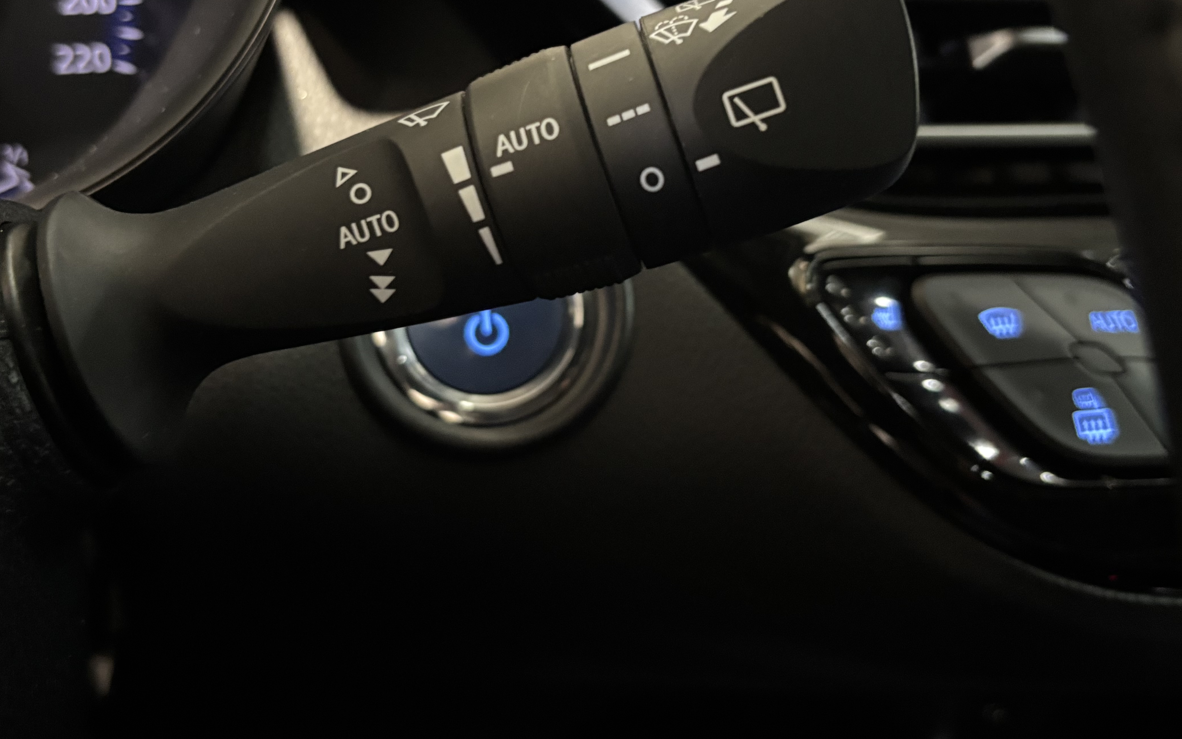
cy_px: 193
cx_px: 554
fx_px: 1224
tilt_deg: -18.3
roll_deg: -4.3
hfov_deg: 51.5
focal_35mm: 38
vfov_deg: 33.0
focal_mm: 5.96
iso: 1000
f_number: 1.6
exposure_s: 1/17
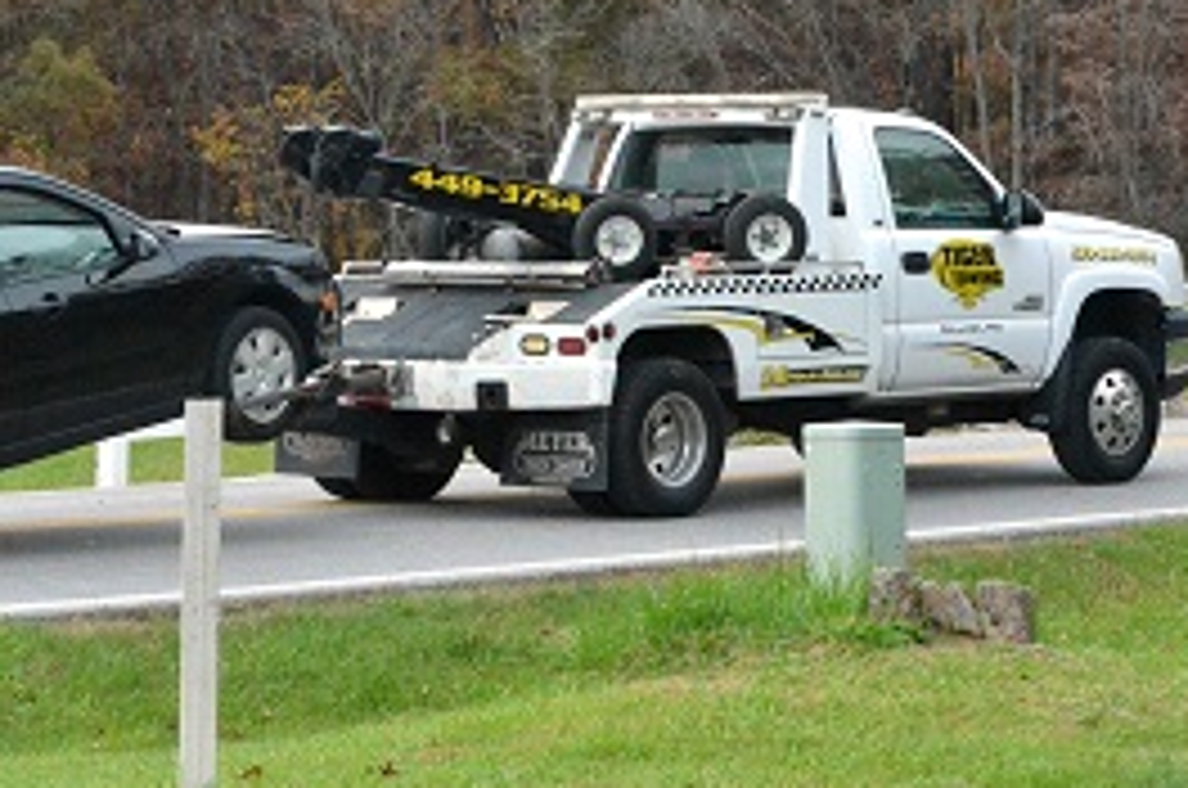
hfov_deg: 11.5
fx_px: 5896
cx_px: 432
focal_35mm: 179
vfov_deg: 7.6
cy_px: 297
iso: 6400
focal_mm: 70
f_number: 14
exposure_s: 1/800
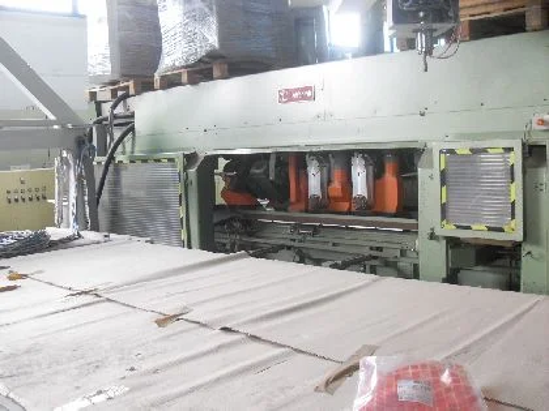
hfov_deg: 50.1
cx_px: 274
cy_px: 206
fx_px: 587
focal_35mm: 37
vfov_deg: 38.7
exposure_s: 1/20
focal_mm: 6.3
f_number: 2.8
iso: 200
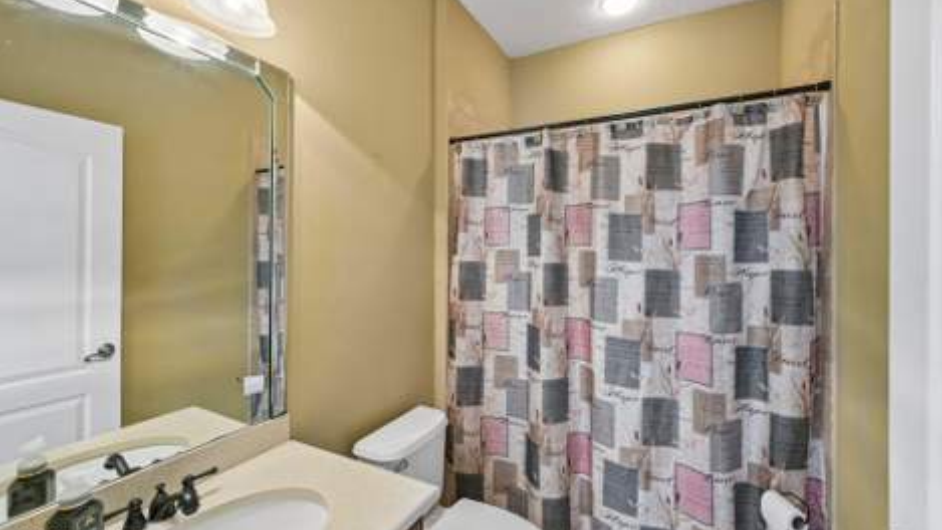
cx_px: 480
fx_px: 375
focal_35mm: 15
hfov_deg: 103.0
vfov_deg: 70.5
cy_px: 248
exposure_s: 1/4
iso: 400
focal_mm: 14
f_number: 8
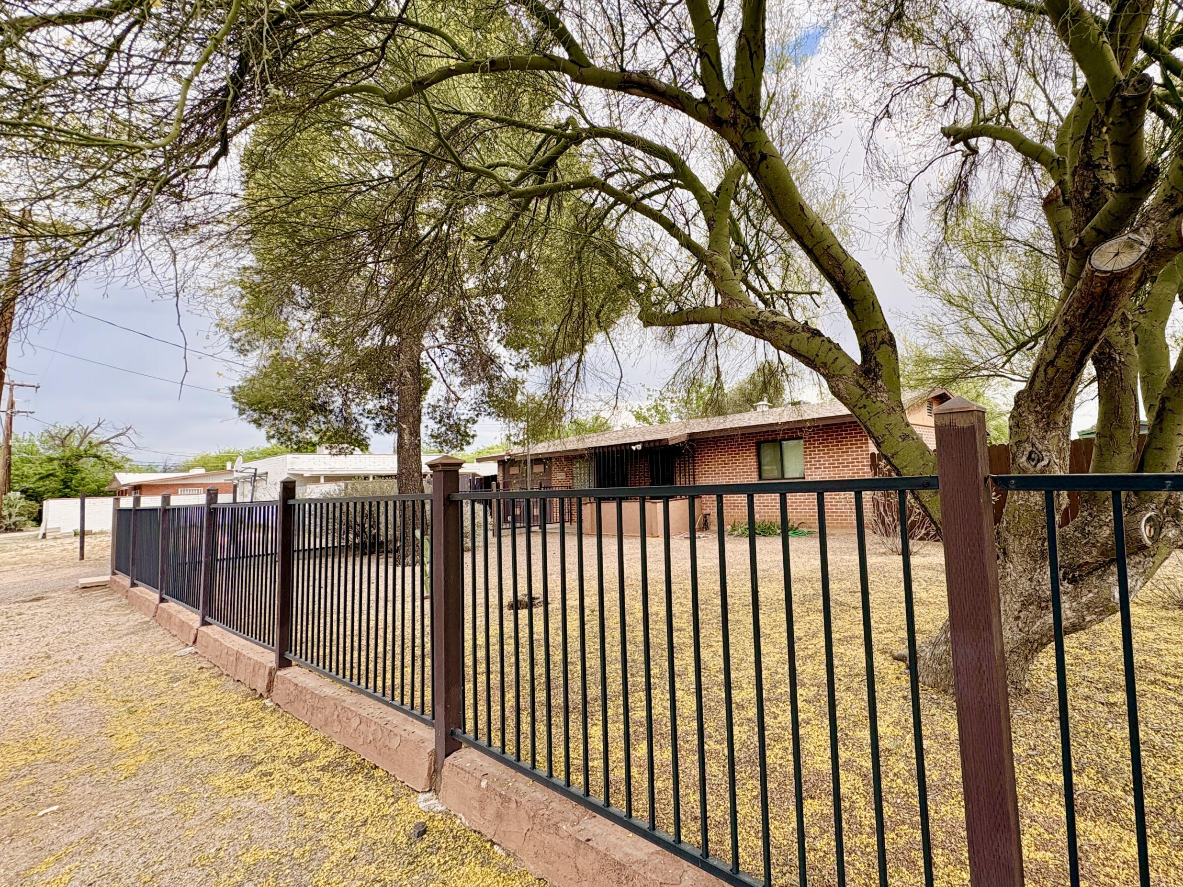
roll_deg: +2.7
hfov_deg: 89.8
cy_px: 438
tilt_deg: +4.5
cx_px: 713
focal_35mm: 17
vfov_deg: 74.7
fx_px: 581
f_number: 2.2
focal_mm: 2.22
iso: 40
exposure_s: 1/548
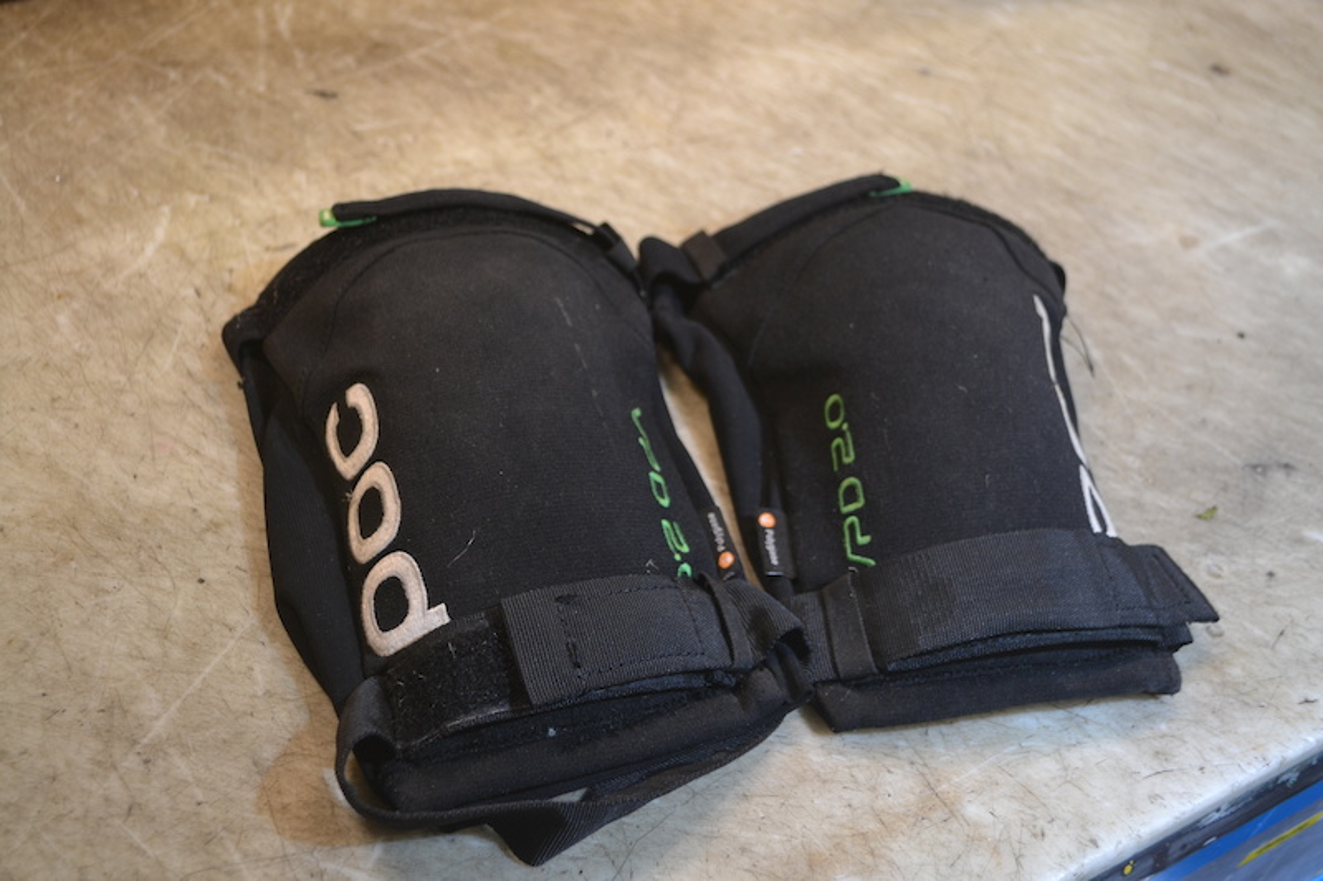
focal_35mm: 36
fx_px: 1323
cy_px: 440
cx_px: 662
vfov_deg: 36.9
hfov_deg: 53.1
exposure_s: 1/15
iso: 450
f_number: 4
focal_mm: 24
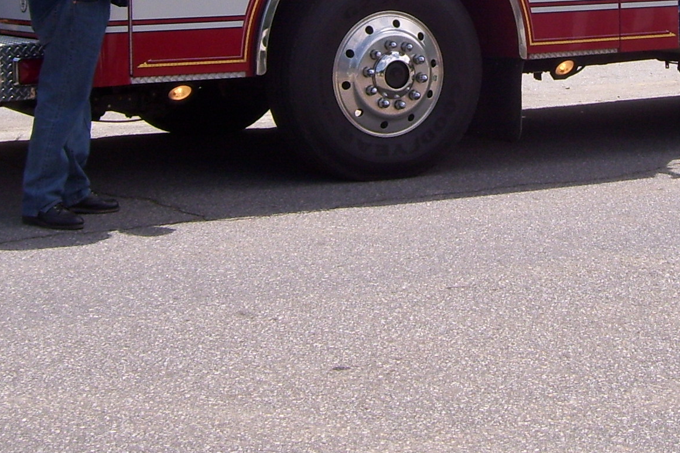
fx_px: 1738
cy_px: -98
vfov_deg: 14.4
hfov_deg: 22.0
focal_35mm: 92
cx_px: 466
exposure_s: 1/400
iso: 80
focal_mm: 6
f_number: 4.8
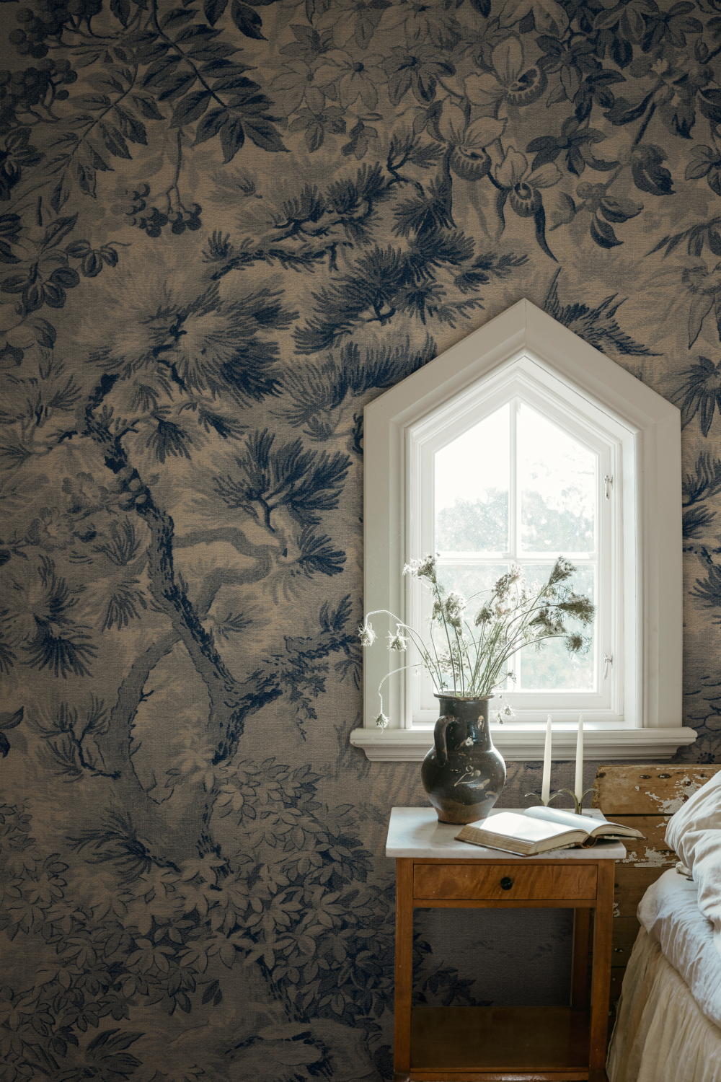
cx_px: 360
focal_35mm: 50
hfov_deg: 27.0
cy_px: 541
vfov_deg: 39.6
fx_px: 1502
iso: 400
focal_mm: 50
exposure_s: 1/100
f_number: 5
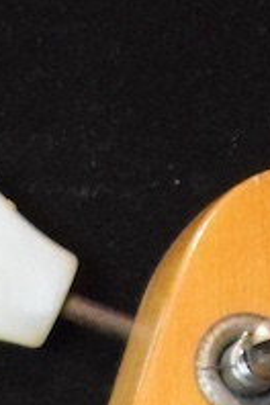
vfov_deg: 3.2
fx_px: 7017
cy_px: 1385
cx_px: 59
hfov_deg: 2.2
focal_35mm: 624
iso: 5000
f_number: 5.6
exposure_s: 1/60
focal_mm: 55
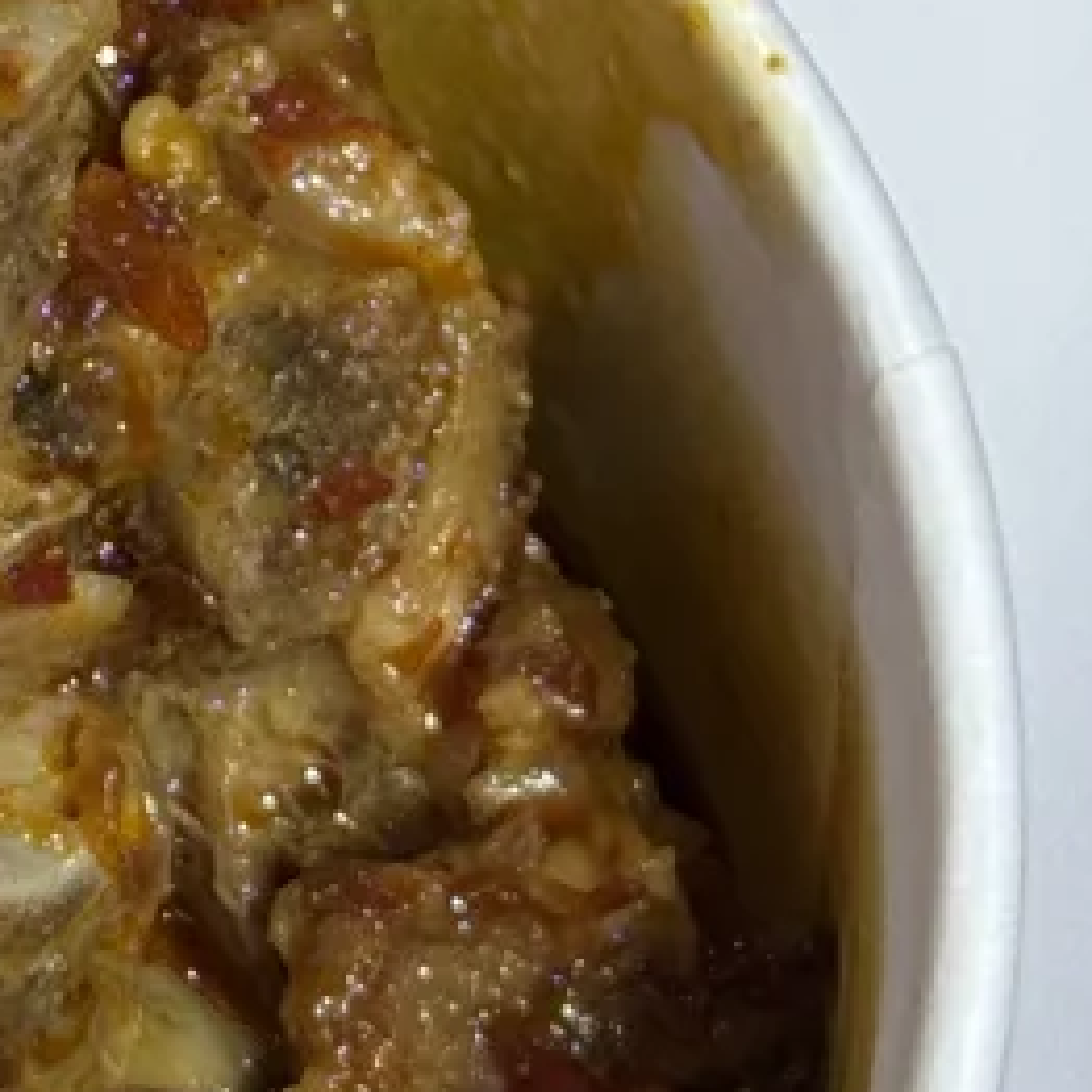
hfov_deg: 7.4
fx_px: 8316
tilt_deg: -59.9
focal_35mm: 233
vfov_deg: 7.4
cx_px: -567
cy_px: -317
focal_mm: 6.76
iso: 64
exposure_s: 1/176
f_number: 1.78
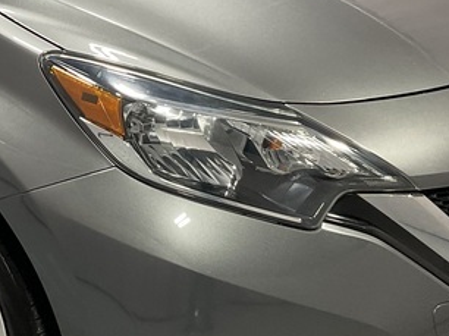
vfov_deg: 16.1
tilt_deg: -17.5
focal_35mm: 91
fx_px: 1179
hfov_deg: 20.9
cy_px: 88
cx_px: 12
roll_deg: +0.2
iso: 64
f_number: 1.8
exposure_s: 1/60
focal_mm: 3
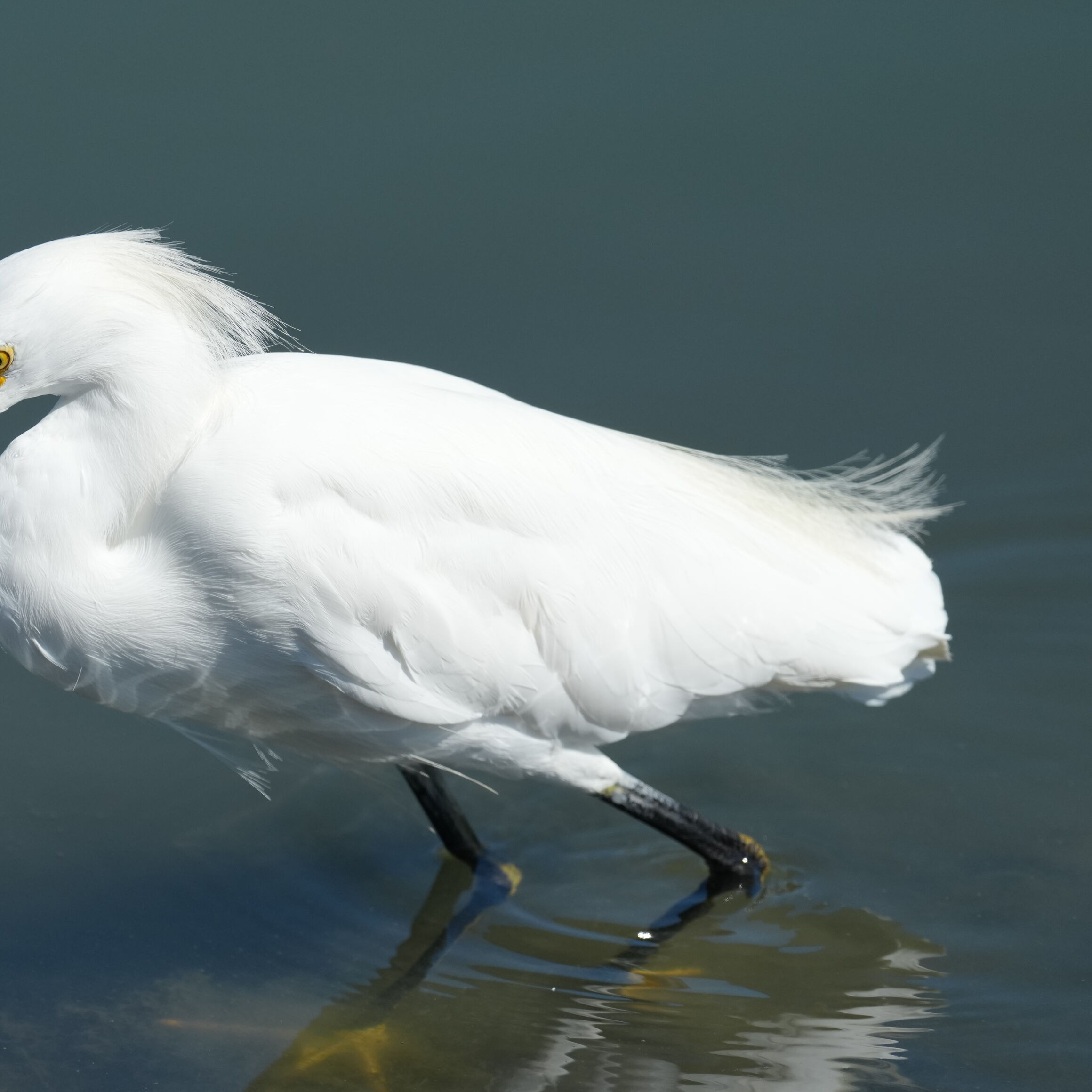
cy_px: 651
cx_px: 173
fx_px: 31622
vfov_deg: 2.0
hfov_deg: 2.0
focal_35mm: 886
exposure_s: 1/2500
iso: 500
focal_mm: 560
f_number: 6.3
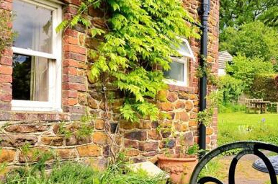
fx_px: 393
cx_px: 229
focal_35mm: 51
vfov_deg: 26.3
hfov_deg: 37.4
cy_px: 109
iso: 200
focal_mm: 20
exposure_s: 1/30
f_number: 14
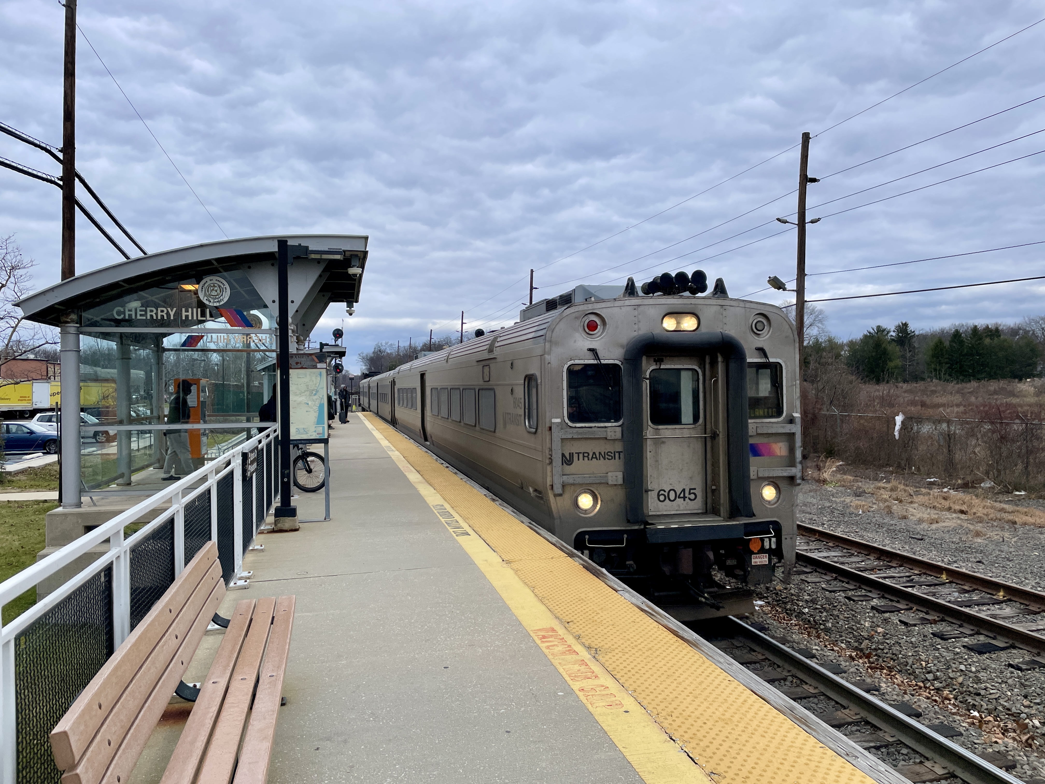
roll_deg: +0.5
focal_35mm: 26
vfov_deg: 53.1
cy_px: 392
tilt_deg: +0.2
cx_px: 522
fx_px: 785
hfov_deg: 67.3
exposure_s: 1/1742
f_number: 1.6
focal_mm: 4.2
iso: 32
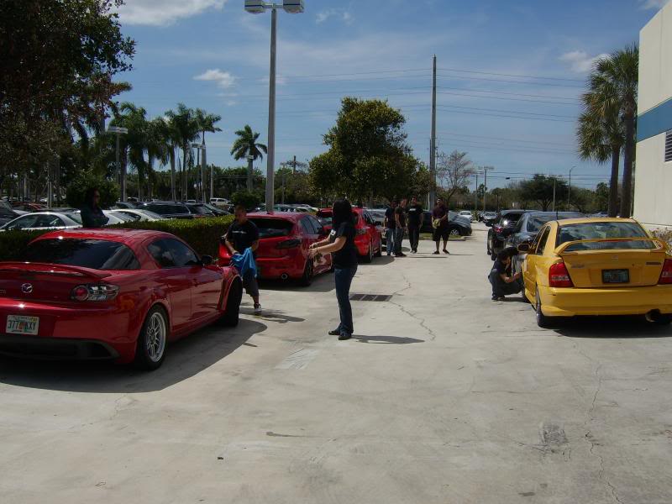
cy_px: 252
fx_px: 602
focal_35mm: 31
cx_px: 336
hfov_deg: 58.4
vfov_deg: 45.4
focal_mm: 8.13
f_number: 6.7
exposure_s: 1/545
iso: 50
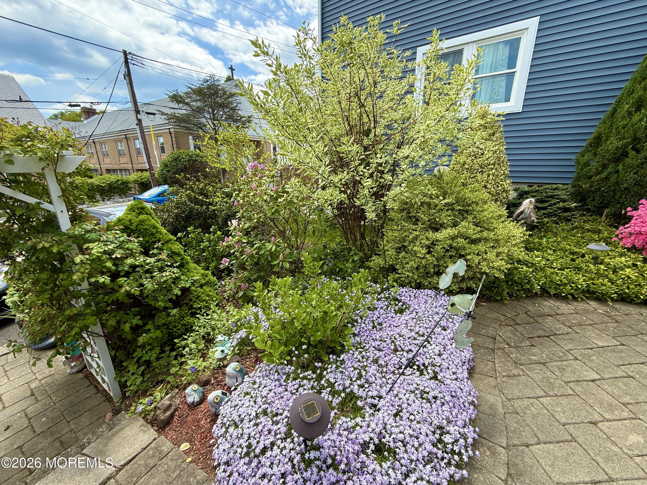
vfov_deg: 85.7
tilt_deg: -15.0
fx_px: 262
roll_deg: +0.6
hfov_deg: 102.1
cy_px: 242
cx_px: 324
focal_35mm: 14
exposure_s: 1/545
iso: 50
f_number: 2.2
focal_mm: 2.22
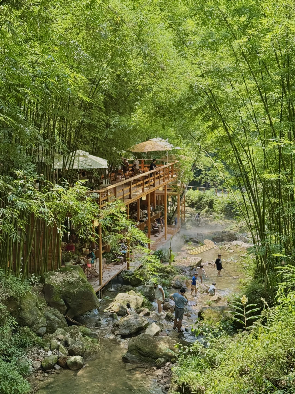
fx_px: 545
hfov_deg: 30.3
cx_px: 148
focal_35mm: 48
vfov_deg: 39.7
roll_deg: -0.5
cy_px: 197
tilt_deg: -7.9
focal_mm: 6.76
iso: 64
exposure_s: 1/553
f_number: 1.78
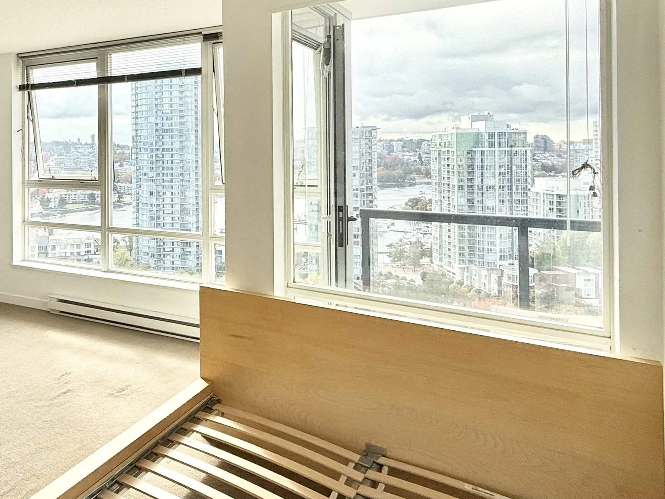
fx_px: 519
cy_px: 148
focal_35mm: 27
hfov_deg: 60.5
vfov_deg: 50.0
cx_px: 141
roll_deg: +0.3
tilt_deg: +0.8
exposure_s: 1/458
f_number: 2.2
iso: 50
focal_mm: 2.22
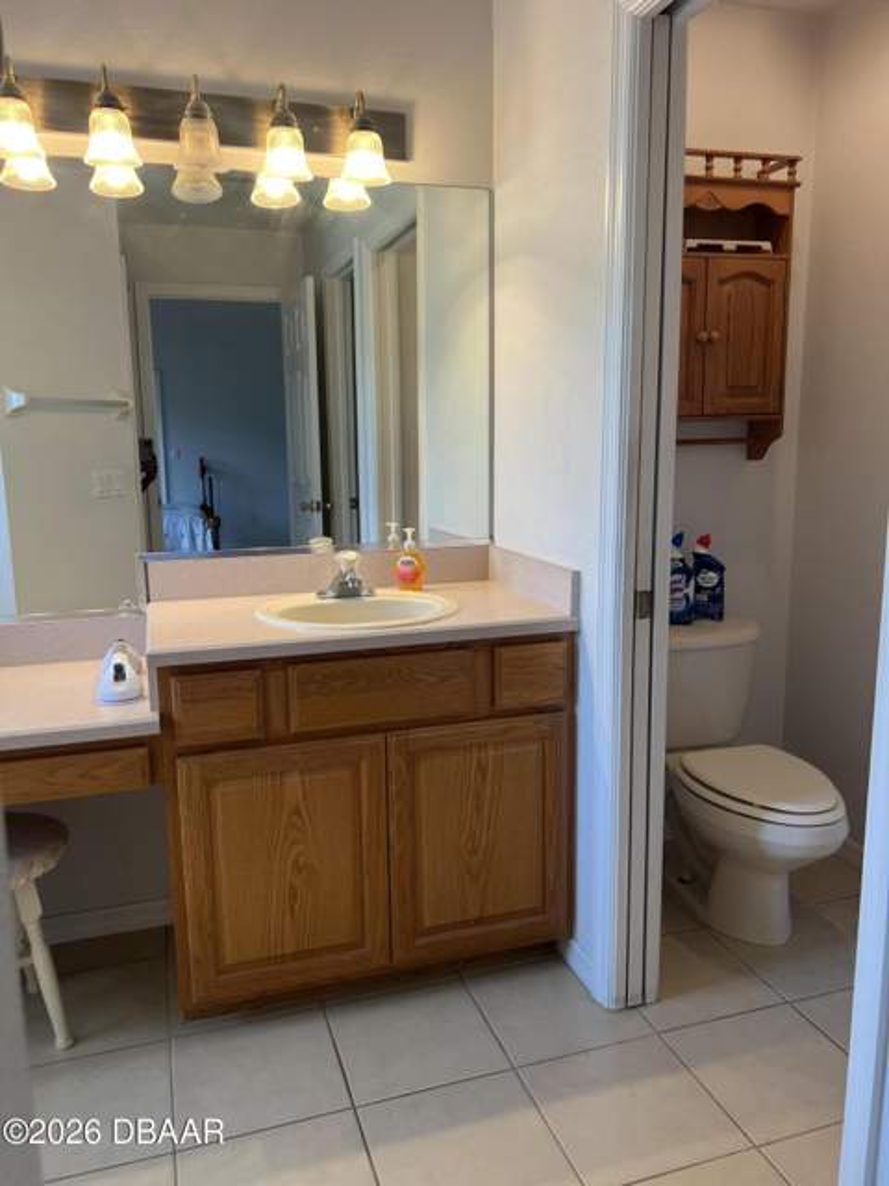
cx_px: 444
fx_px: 890
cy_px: 593
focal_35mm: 26
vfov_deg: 67.3
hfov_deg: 53.1
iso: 64
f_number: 1.5
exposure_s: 1/60
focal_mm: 5.7
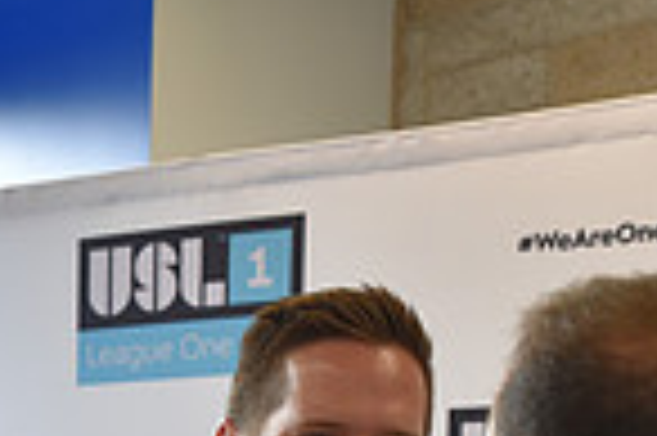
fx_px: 2315
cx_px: -108
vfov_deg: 10.1
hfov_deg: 15.6
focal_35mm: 127
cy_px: 798
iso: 400
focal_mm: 32
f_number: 4
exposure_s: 1/60
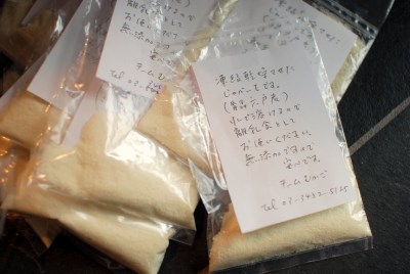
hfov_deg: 43.5
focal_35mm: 45
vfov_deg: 30.0
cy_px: 137
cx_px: 205
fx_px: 513
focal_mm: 30
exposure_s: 1/40
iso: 125
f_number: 2.5
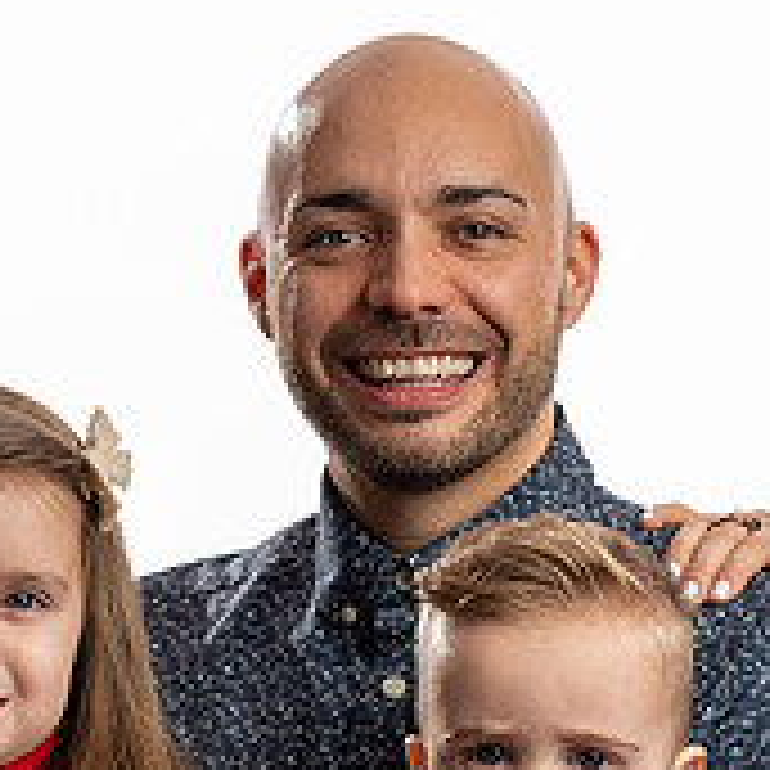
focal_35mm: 375
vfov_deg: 4.7
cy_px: 848
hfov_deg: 4.7
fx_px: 9437
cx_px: 739
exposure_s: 1/200
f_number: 3.2
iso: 64
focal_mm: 85
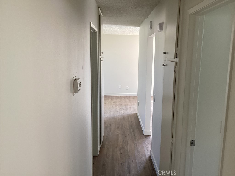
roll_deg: -2.1
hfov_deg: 58.4
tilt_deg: -8.7
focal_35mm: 31
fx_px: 210
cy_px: 88
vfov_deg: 45.4
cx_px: 118
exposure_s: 1/60
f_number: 2.4
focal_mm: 3.3
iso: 50
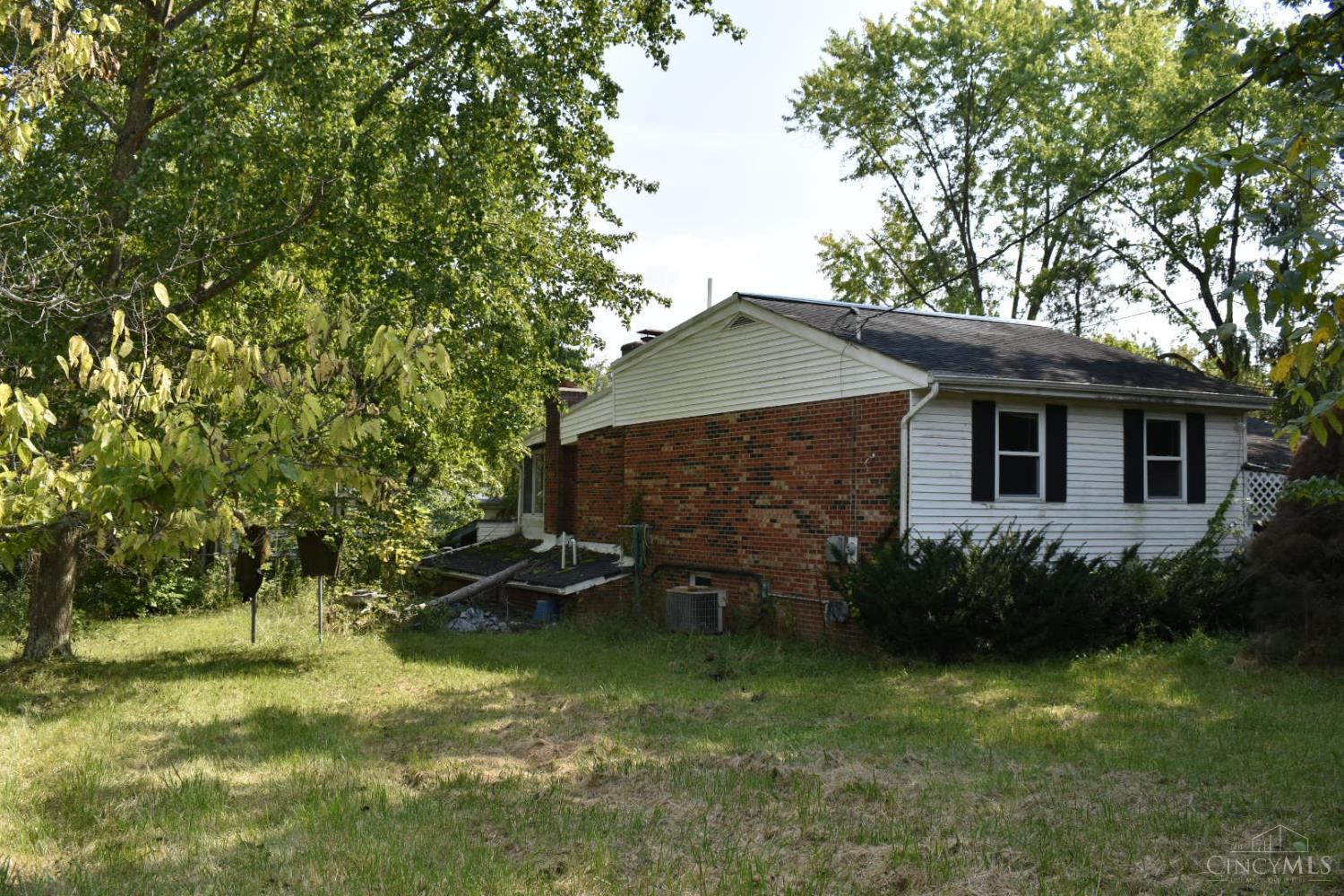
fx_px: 1288
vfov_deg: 38.4
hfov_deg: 55.1
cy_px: 448
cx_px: 672
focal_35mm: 34
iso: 100
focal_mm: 23
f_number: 7.1
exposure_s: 1/200
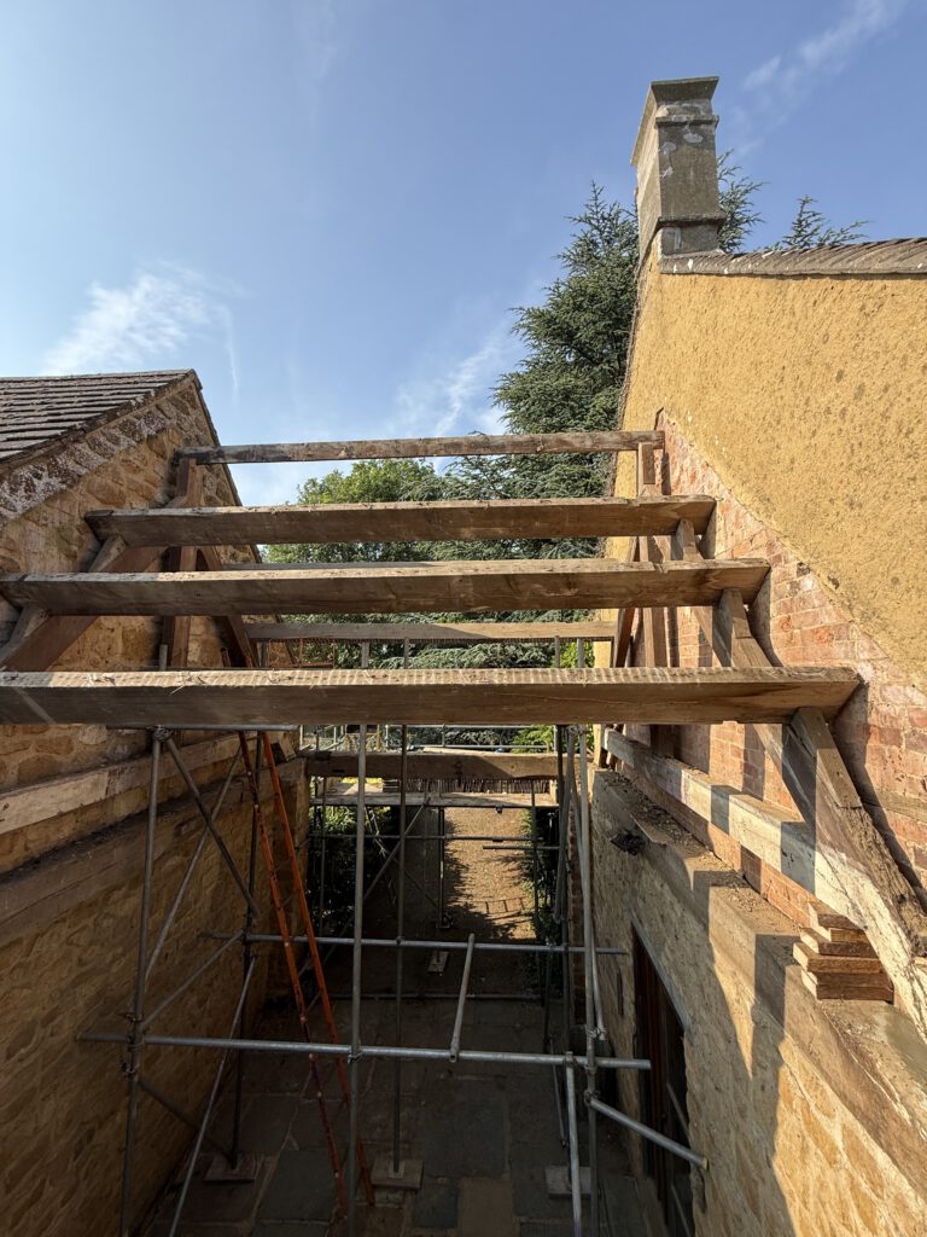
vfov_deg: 102.1
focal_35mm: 14
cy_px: 618
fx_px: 500
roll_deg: +0.2
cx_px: 464
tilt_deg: +7.6
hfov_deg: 85.7
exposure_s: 1/942
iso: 50
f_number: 2.2
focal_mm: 2.22
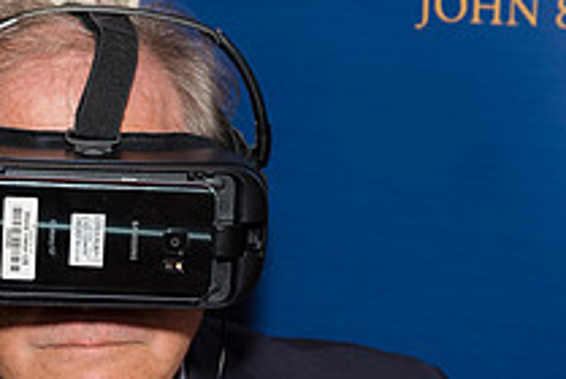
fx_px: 2834
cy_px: 410
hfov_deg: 11.4
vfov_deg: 7.6
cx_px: 92
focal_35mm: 180
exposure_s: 1/125
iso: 800
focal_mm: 65
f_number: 5.6
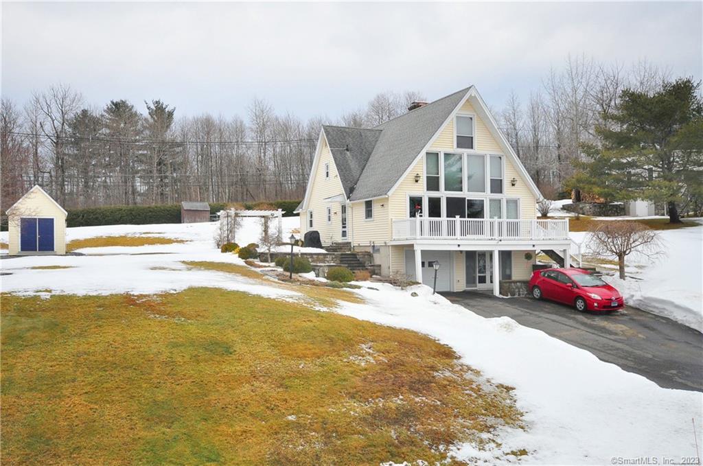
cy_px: 233
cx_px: 352
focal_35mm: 30
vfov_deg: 43.5
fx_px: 585
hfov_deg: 62.0
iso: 800
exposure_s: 1/400
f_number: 7.1
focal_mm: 20
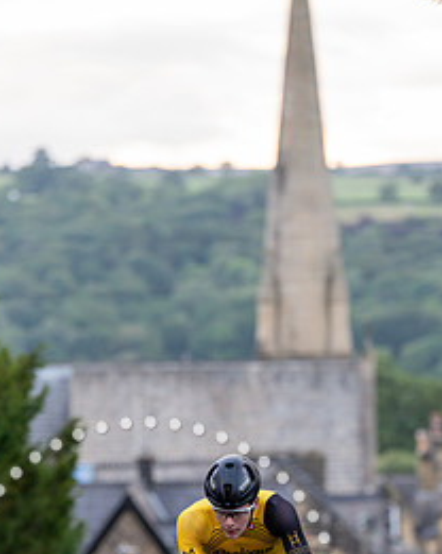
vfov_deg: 7.8
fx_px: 4065
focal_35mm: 248
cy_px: 435
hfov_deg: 6.2
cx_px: 187
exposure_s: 1/640
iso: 1600
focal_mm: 153
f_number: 3.2
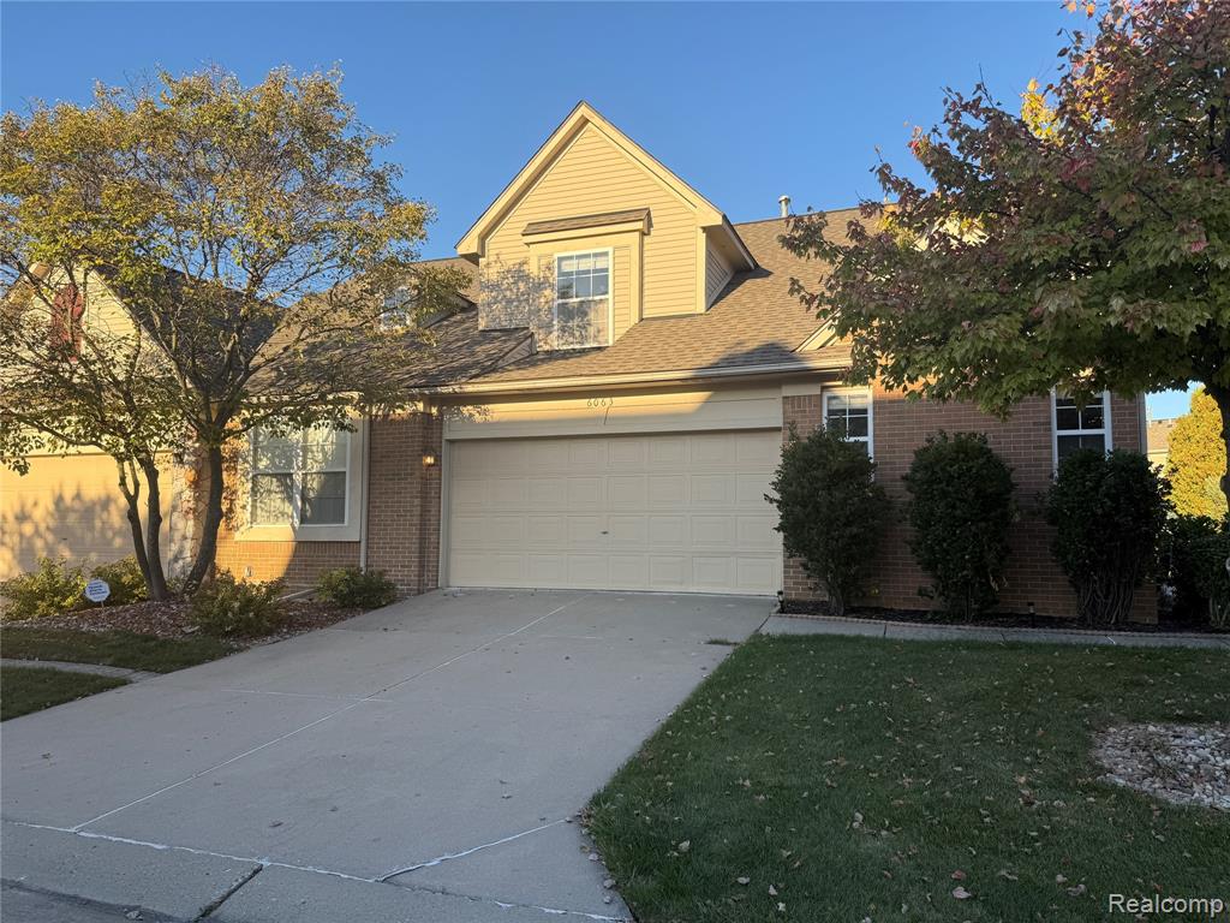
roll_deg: -1.5
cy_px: 462
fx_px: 853
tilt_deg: +2.4
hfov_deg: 71.6
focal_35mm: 24
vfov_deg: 56.8
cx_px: 615
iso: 80
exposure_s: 1/1522
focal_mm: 6.76
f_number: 1.78
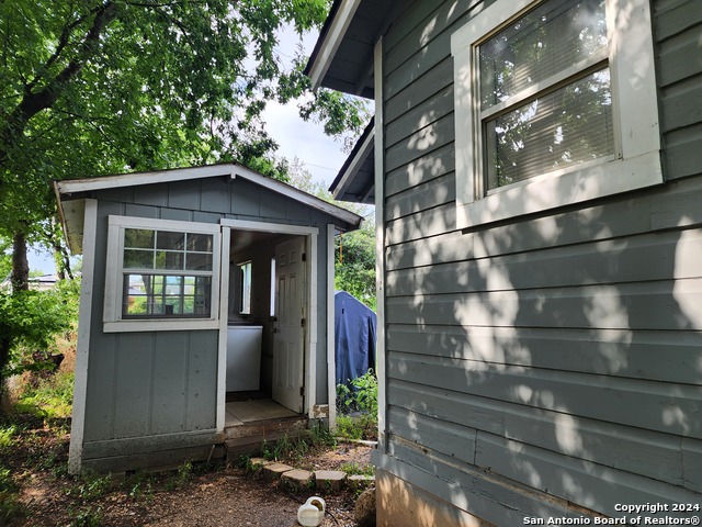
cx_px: 351
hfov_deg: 73.9
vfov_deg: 58.9
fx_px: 466
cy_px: 264
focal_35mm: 23
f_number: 1.8
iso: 40
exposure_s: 1/180
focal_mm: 6.4
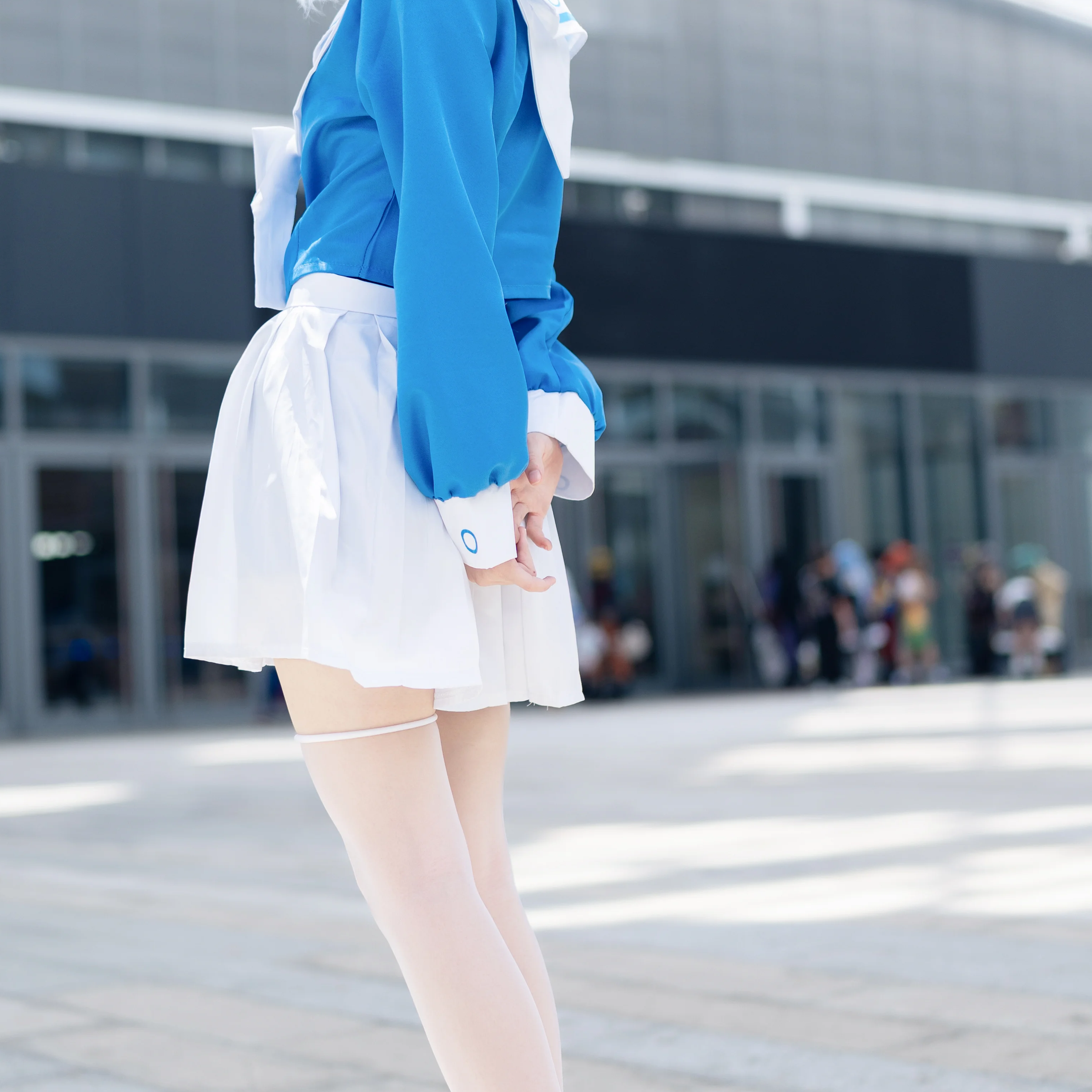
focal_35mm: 68
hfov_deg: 25.3
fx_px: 2427
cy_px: 429
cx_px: 412
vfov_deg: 25.3
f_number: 1.4
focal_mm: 35
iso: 100
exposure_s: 1/800
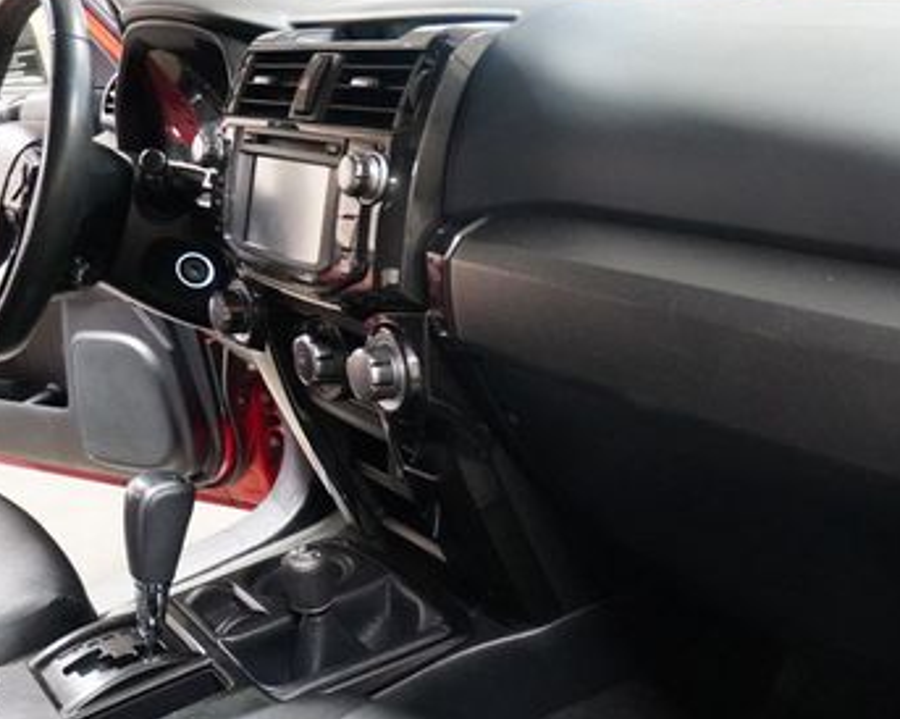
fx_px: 1118
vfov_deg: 35.3
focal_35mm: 42
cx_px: 572
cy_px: 483
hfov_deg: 43.4
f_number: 3.5
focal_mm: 16
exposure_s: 1/30
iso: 6400
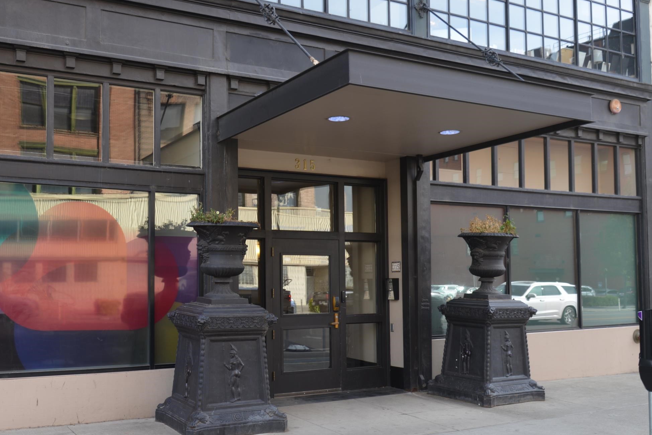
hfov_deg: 51.7
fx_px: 670
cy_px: 258
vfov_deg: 35.9
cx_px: 278
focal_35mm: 37
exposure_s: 1/125
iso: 200
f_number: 5.6
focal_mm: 24
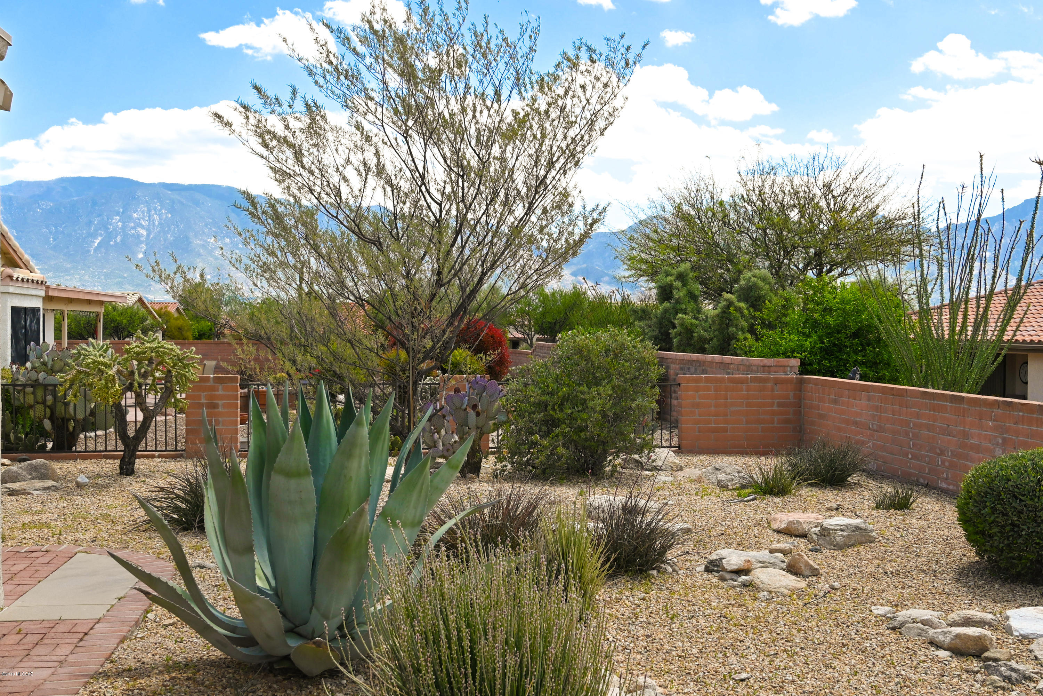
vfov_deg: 33.4
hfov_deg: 48.5
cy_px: 348
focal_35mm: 40
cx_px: 522
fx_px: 1159
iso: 100
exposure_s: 1/250
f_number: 8
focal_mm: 27
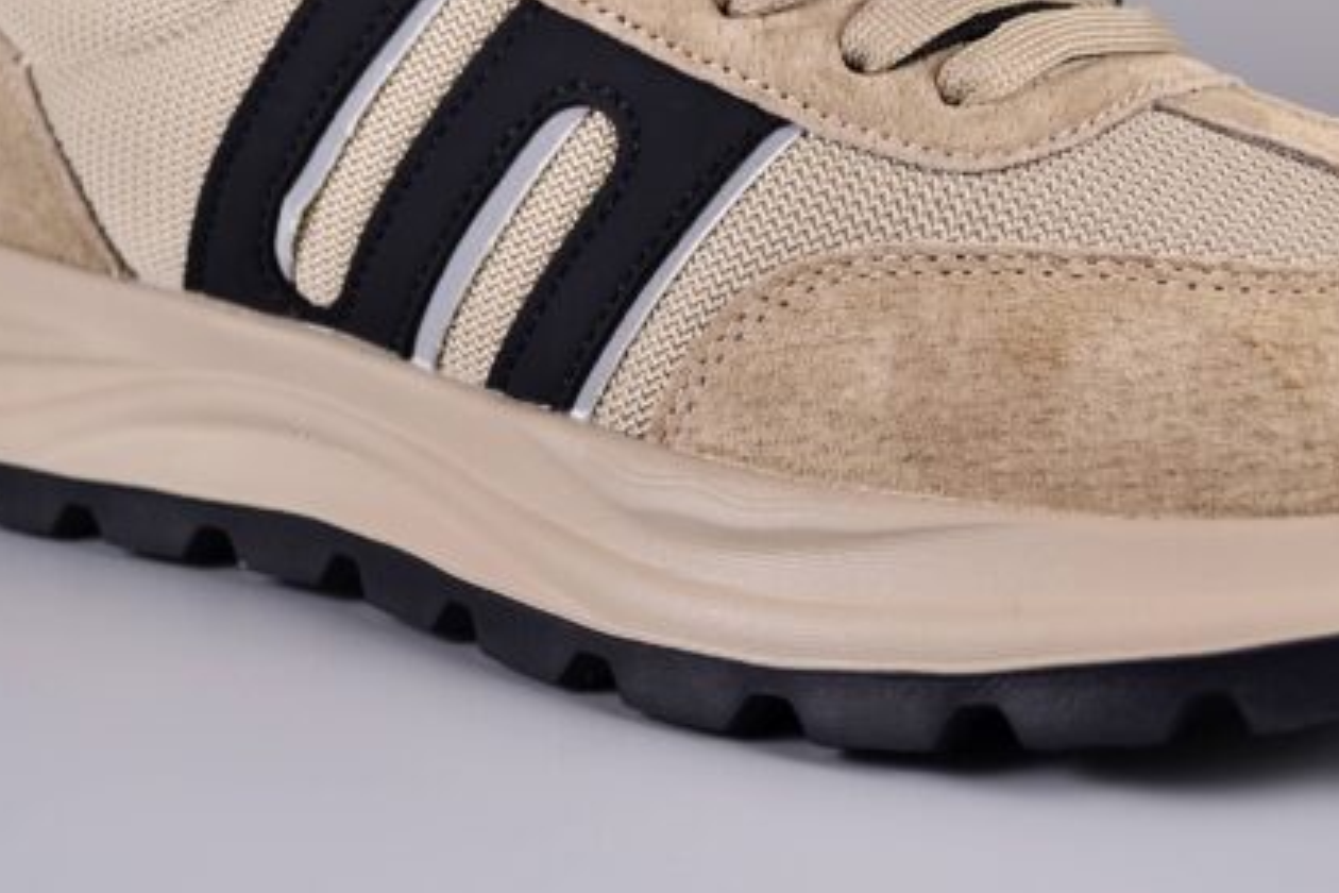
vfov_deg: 16.4
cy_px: 222
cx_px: 794
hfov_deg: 24.5
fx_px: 3085
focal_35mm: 83
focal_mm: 29
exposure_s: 1/80
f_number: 4.5
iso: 100
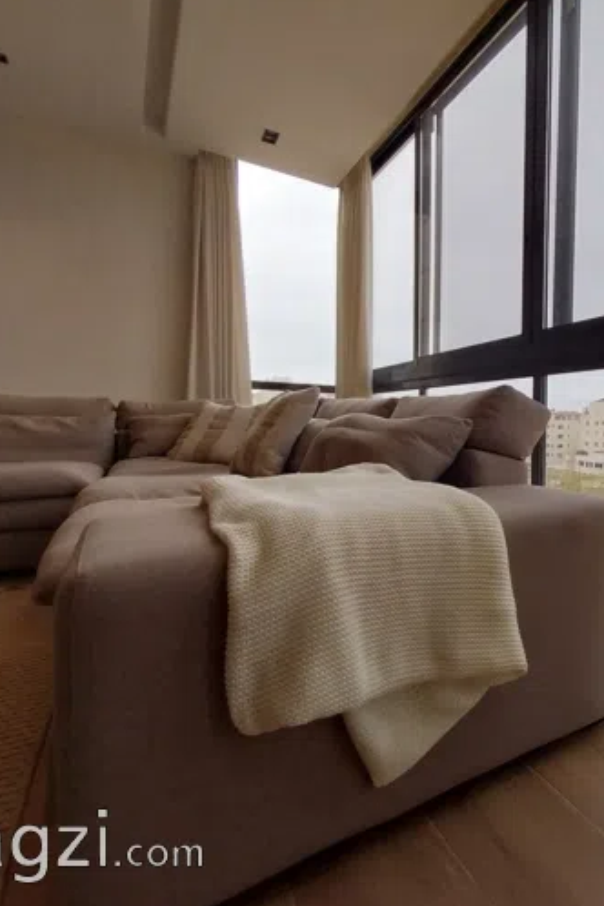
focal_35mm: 19
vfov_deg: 86.9
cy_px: 443
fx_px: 478
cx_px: 515
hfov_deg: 57.7
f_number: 2.2
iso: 64
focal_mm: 1.3
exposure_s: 1/560
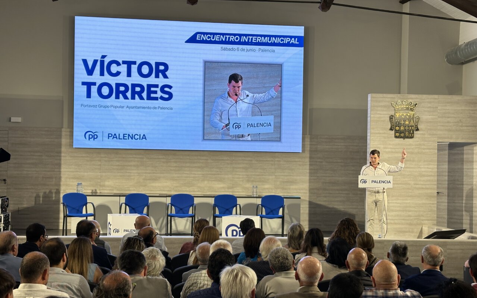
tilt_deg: +0.6
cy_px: 167
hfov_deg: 39.6
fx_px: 663
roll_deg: -0.6
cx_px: 239
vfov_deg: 25.3
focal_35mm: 51
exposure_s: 1/99
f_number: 1.78
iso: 80
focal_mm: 6.86
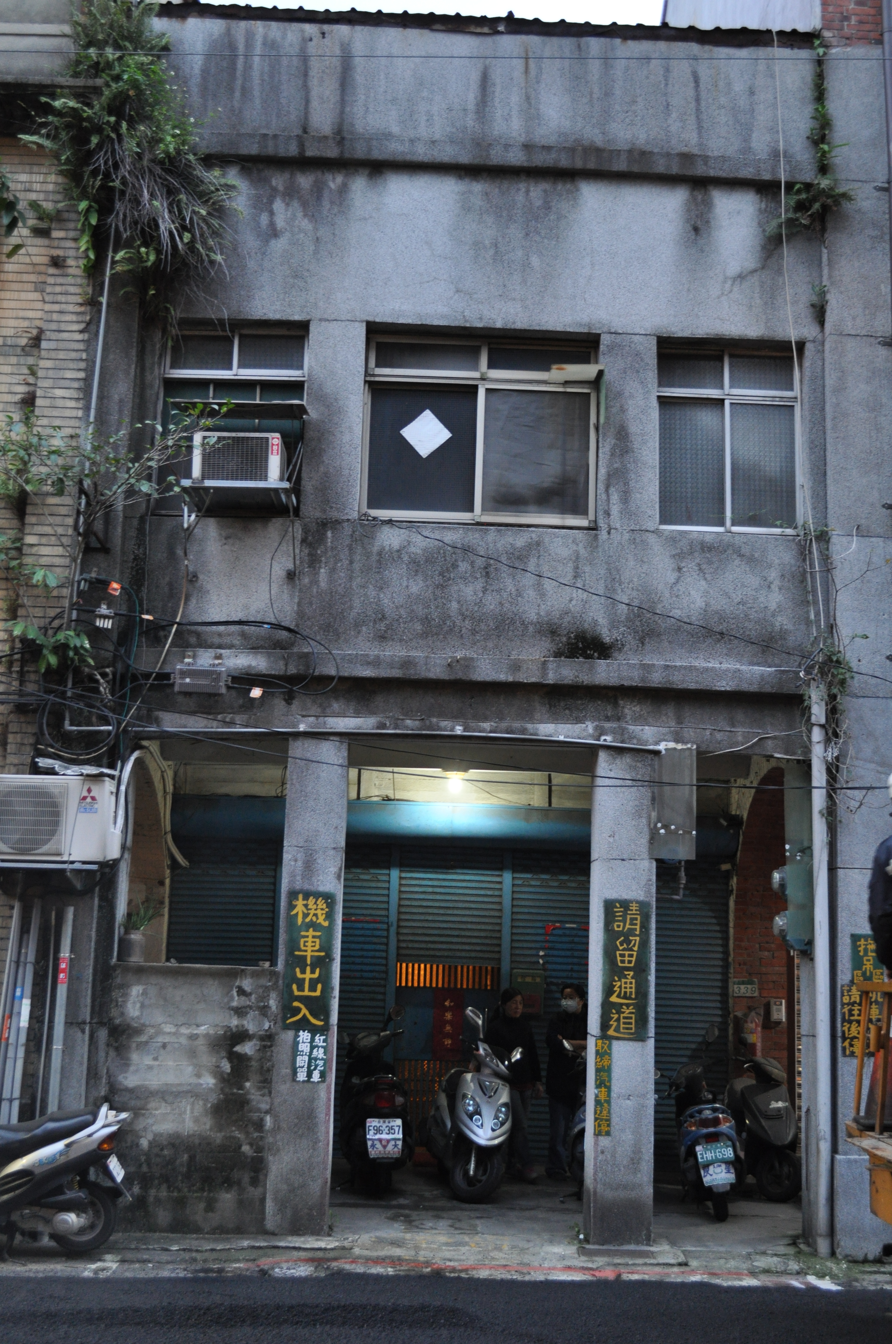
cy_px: 672
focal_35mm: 39
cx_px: 446
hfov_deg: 34.1
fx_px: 1453
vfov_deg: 49.6
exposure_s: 1/10
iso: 800
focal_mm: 26
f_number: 4.2
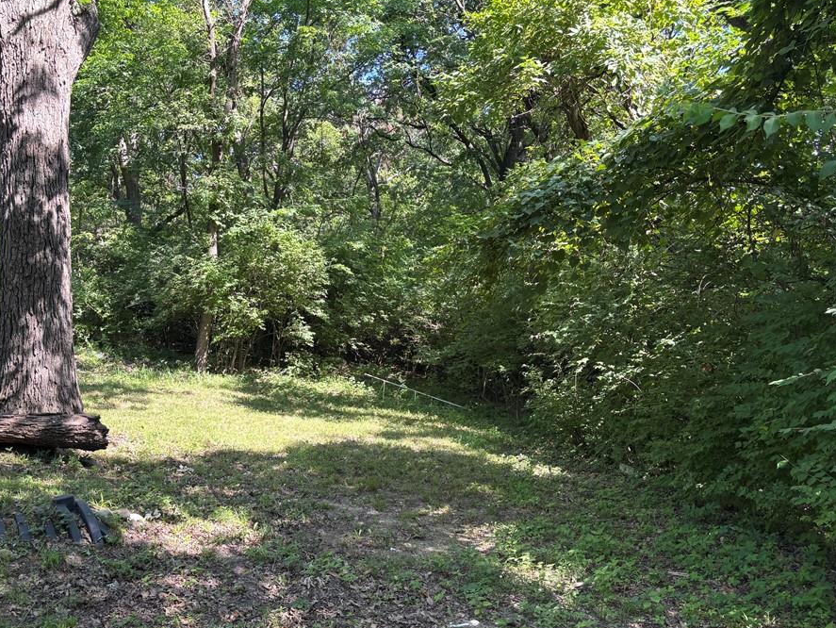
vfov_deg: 46.7
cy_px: 355
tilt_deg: -3.3
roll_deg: +2.4
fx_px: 725
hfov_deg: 59.8
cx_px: 373
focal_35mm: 30
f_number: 1.6
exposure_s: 1/173
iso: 40
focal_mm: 5.96
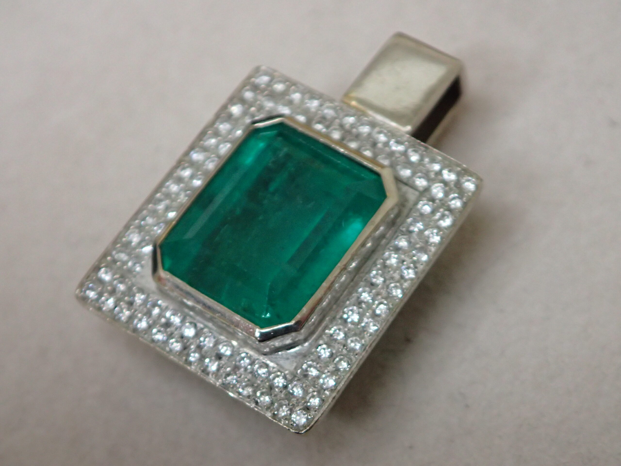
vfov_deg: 14.8
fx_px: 1794
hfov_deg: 19.6
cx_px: 310
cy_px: 233
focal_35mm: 100
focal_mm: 18
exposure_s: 1/60
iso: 800
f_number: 4.9
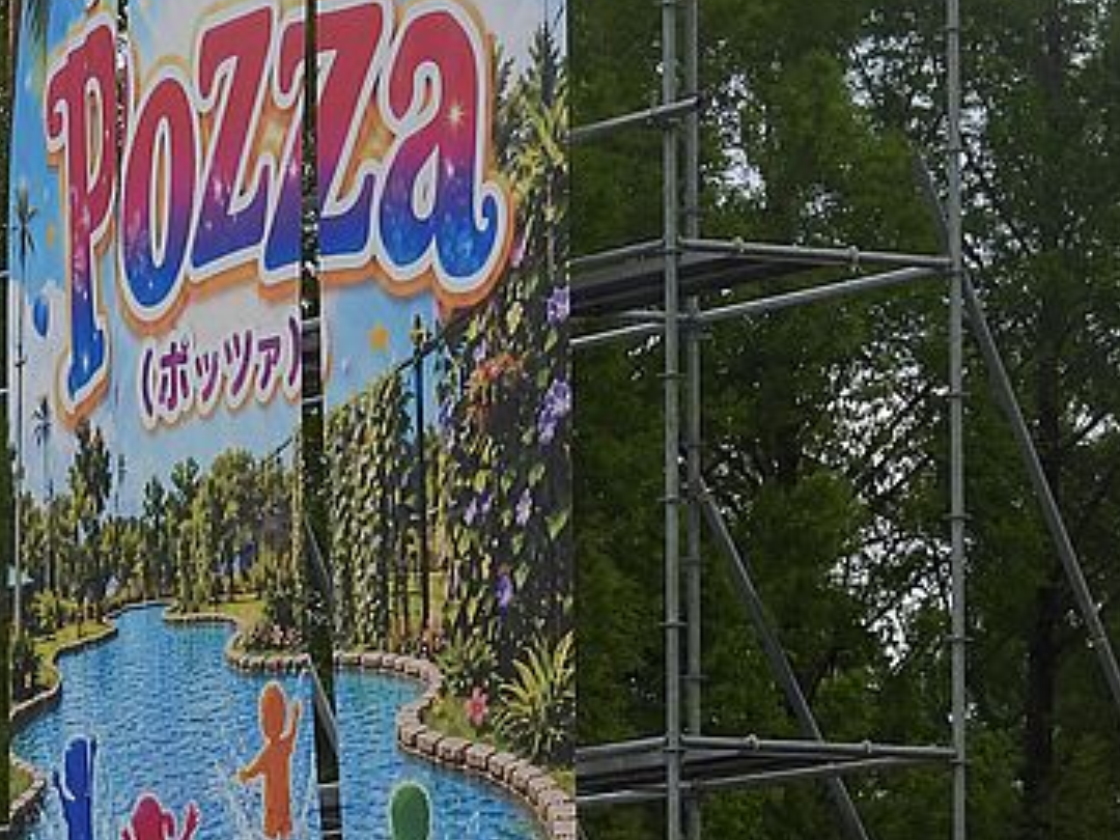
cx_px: 314
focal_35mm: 278
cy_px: 691
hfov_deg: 7.1
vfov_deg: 5.3
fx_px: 8995
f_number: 4
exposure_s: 1/1600
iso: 250
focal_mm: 22.3
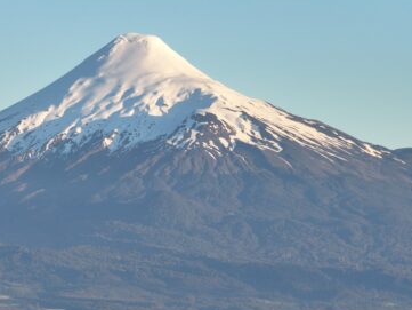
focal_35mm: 276
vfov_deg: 5.4
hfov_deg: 7.2
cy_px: 189
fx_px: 3286
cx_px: 105
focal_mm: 30.71
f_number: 3.4
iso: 100
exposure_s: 1/200
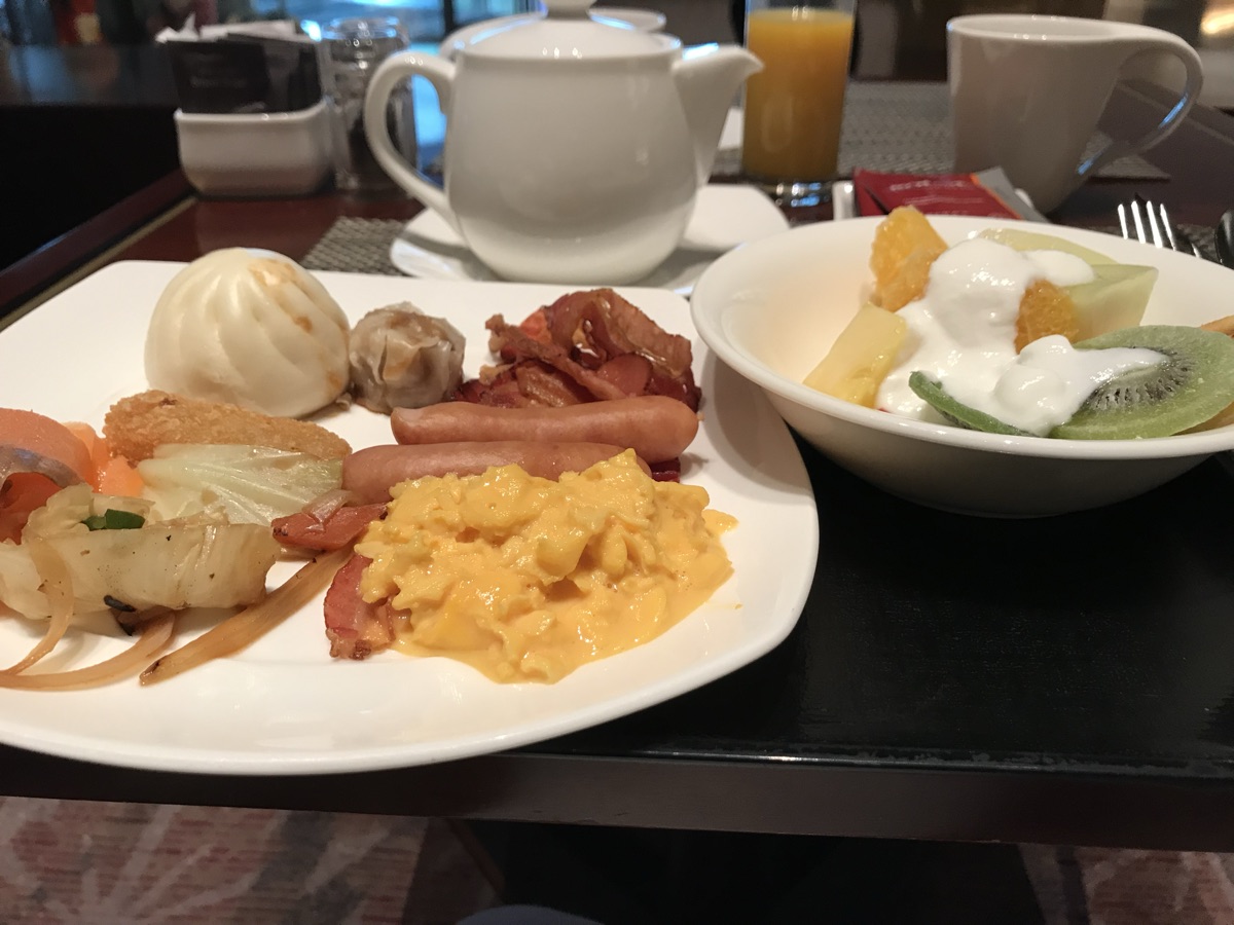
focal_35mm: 28
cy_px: 462
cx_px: 617
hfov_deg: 63.4
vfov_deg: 49.7
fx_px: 998
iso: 40
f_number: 1.8
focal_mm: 3.99
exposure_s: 1/17
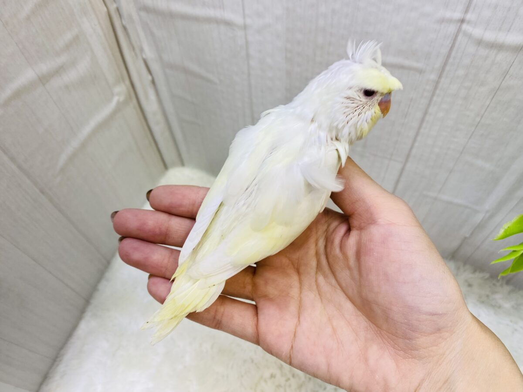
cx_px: 262
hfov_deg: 69.4
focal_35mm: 25
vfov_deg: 54.9
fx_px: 378
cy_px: 196
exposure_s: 1/100
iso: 64
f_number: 1.8
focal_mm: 4.25
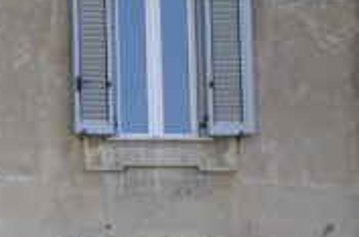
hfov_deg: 9.8
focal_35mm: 203
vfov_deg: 6.5
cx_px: -193
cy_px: 536
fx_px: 2019
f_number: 2.8
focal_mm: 35
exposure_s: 1/1000
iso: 200
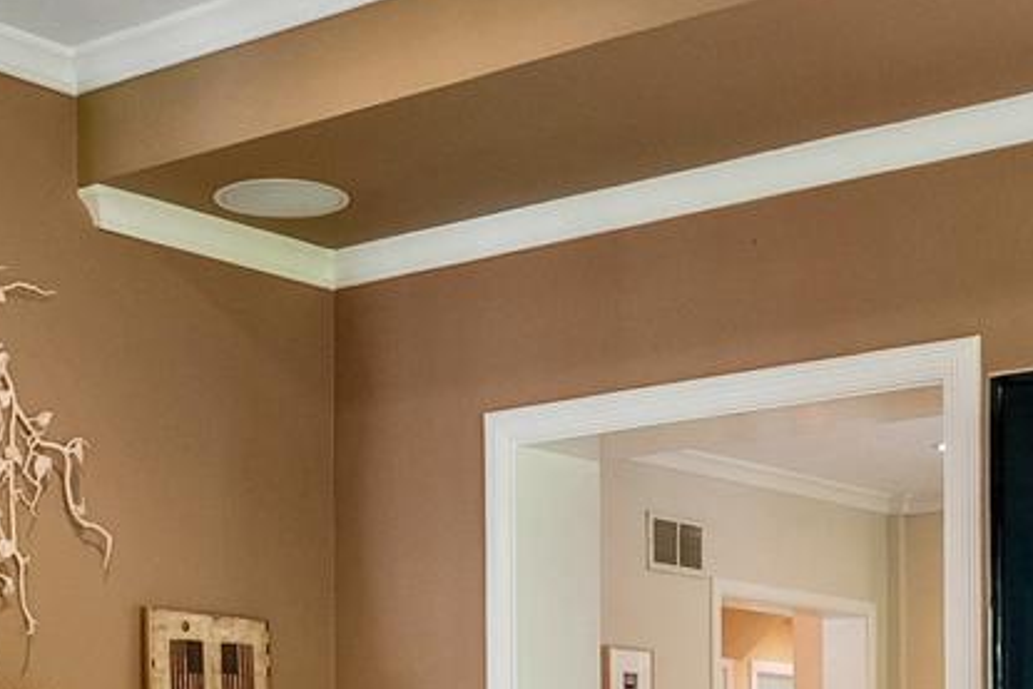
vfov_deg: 16.4
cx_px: 478
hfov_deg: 25.7
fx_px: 2268
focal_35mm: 79
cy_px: 884
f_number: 4
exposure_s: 1/100
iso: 800
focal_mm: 16
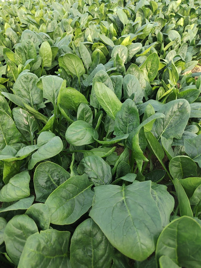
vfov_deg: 73.9
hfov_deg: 58.9
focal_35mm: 23
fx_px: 178
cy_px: 134
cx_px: 100
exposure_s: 1/100
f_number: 1.9
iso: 147
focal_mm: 5.52
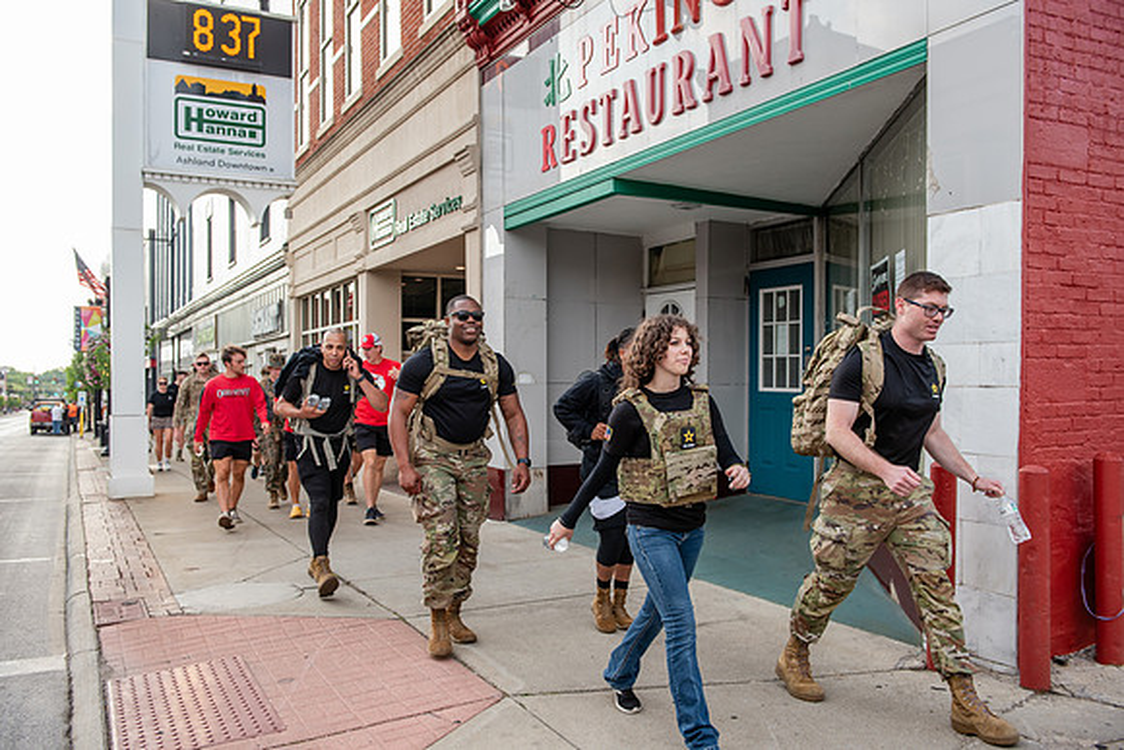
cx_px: 562
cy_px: 375
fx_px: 999
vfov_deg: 41.1
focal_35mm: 32
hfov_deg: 58.7
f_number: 4.5
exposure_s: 1/400
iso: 320
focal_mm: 32
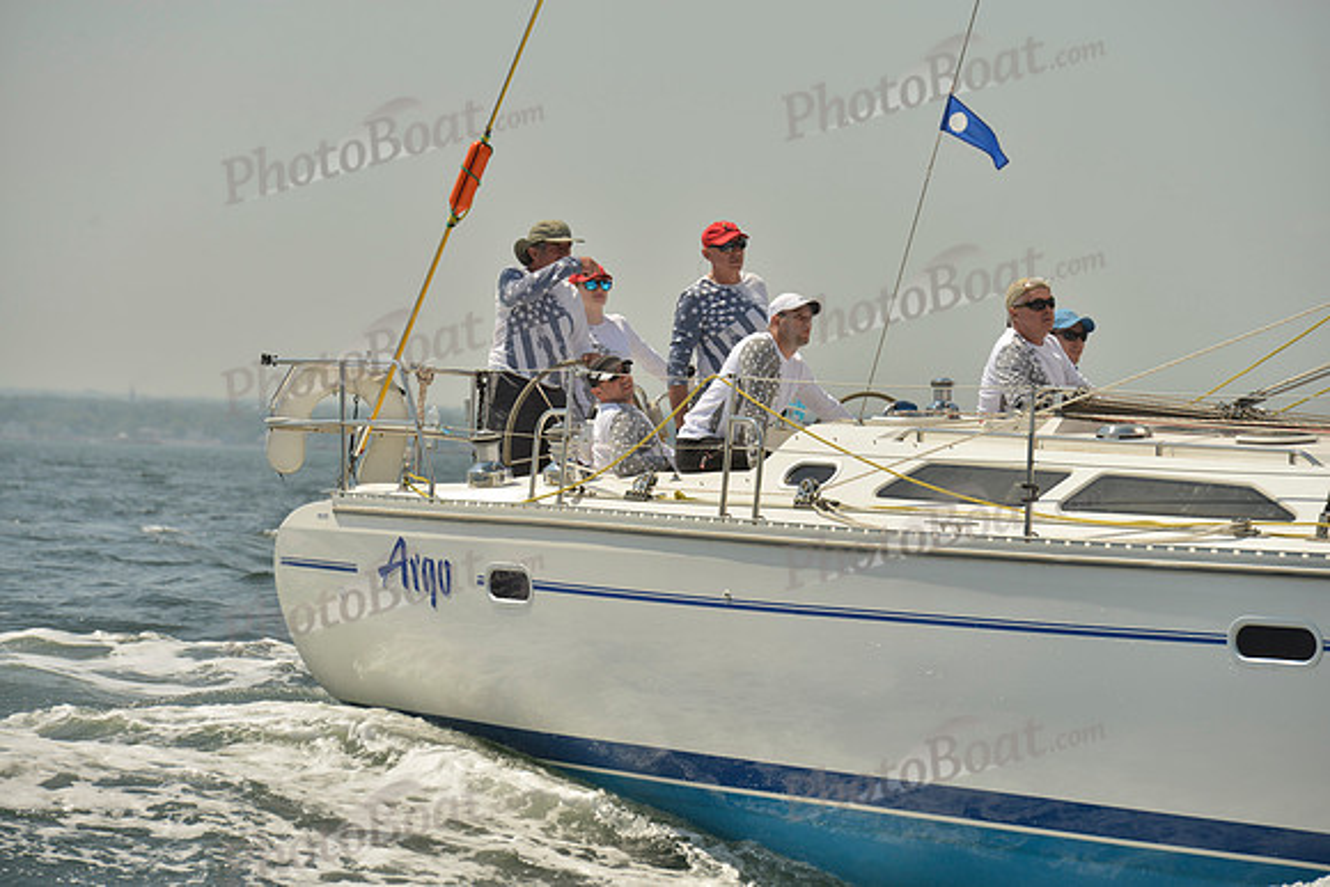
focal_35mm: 185
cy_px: 444
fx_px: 6836
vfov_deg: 7.4
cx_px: 665
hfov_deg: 11.1
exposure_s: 1/1250
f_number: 9
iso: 200
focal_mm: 185
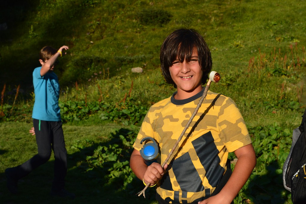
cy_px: 102
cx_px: 153
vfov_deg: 21.5
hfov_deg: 31.9
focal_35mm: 63
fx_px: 535
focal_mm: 42
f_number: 11
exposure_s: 1/500
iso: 360
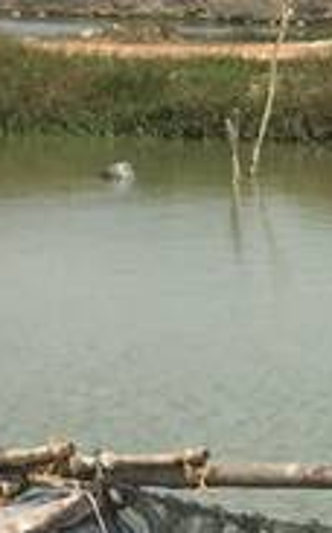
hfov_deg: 5.6
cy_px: 329
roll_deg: -1.8
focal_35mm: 202
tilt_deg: -7.7
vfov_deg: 10.4
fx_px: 2931
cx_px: 1302
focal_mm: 4.15
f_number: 2.2
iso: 32
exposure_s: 1/2475
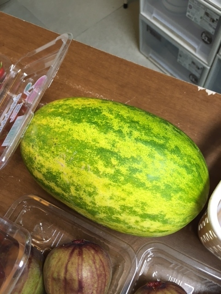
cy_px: 147
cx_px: 110
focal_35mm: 29
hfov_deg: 48.2
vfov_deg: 61.7
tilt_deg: -69.3
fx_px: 247
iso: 80
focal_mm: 4.15
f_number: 2.2
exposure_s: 1/30
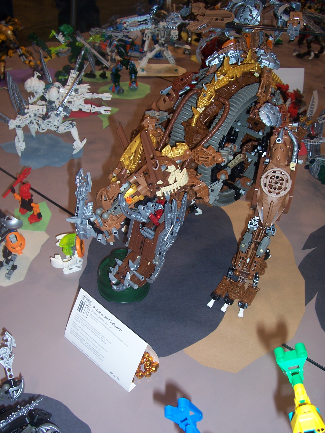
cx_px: 162
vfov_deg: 54.0
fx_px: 426
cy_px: 216
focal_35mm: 34
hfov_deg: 41.8
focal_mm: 5.6
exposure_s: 1/60
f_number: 2.7
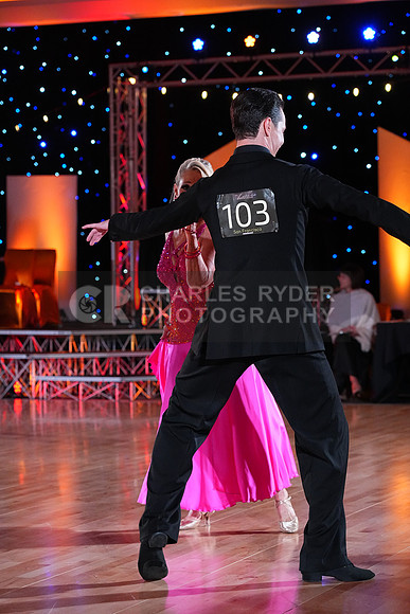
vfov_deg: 19.5
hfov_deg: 13.0
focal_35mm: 105
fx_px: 1793
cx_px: 205
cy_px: 307
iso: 5000
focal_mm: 105
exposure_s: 1/400
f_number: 5
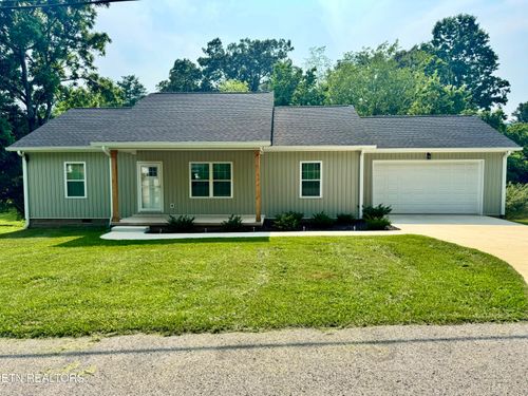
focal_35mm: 24
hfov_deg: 71.6
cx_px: 264
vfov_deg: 56.8
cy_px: 198
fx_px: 366
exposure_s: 1/3247
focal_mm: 6.76
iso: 80
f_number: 1.78
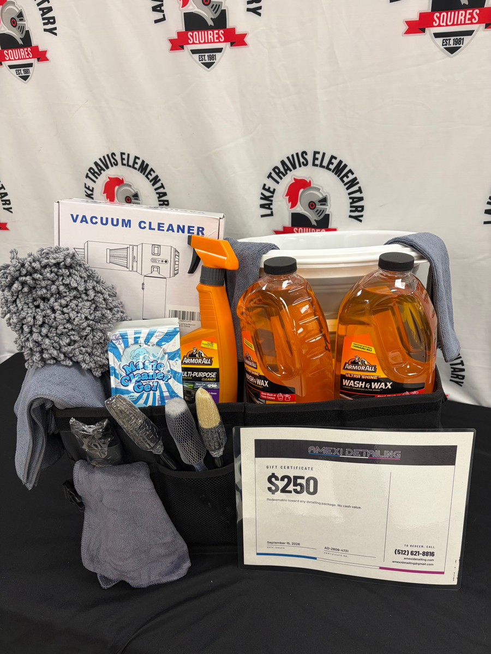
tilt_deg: -27.3
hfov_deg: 53.1
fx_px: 492
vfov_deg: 67.3
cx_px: 246
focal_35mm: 26
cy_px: 327
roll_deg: +4.0
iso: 100
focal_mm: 5.96
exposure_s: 1/60
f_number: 1.6
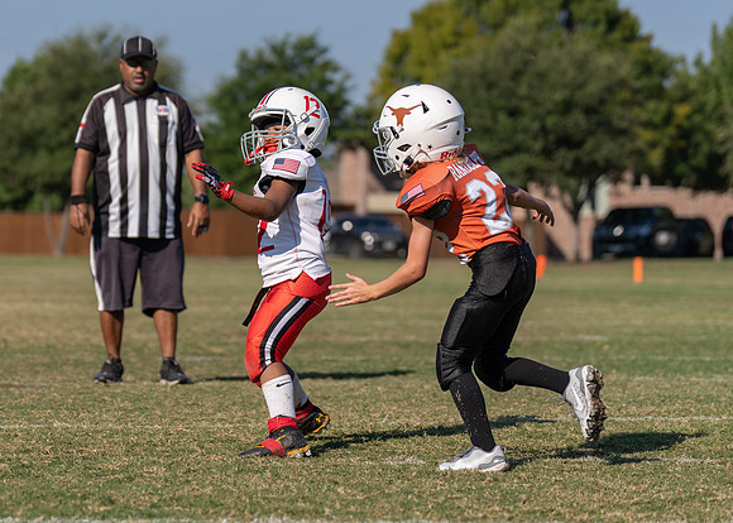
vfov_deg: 8.6
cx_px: 237
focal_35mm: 168
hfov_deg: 12.0
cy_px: 207
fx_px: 3492
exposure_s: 1/2500
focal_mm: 96
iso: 100
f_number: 2.8
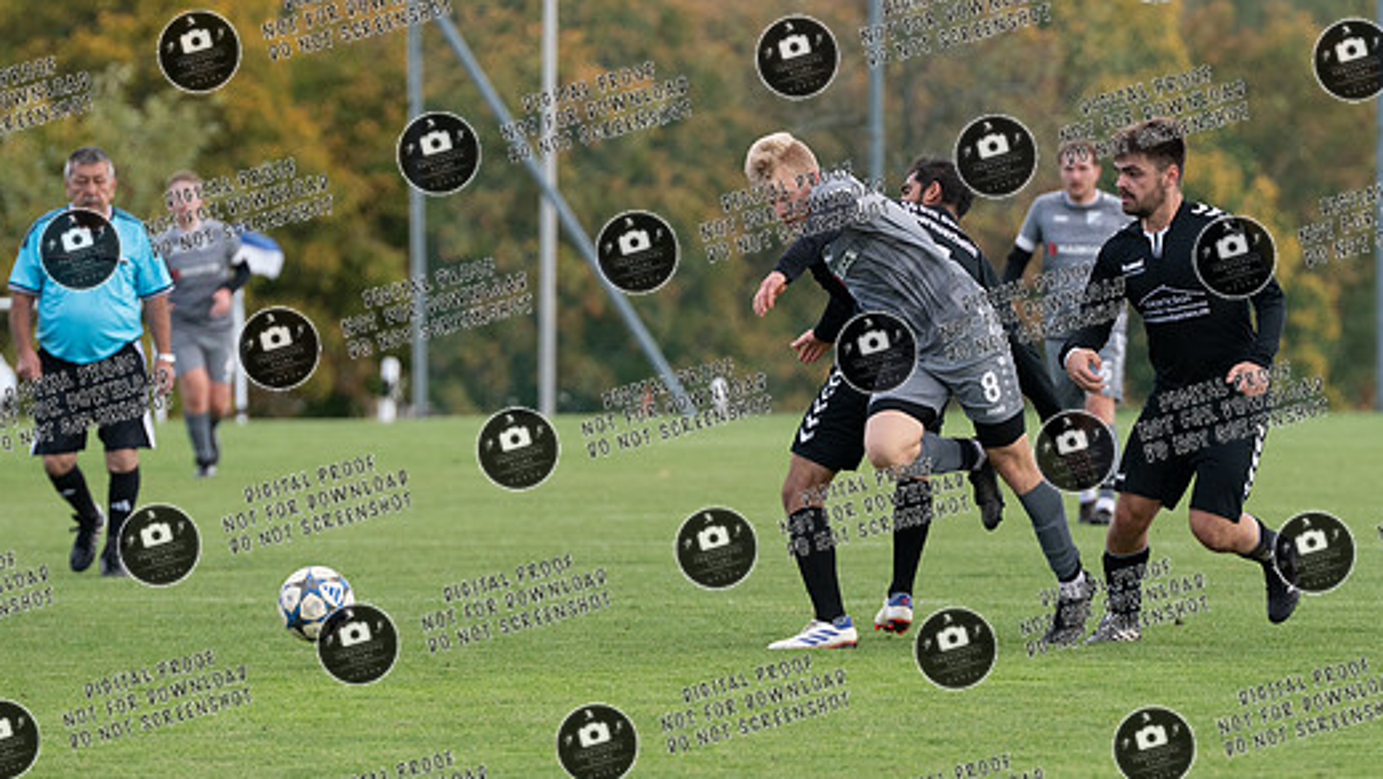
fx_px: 12767
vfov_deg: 3.5
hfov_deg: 6.2
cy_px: 369
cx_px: 828
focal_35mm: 348
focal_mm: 200
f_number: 4
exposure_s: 1/1600
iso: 800
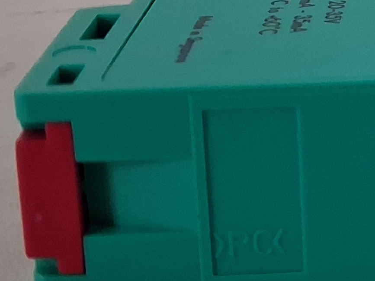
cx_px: 574
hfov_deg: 14.4
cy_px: -41
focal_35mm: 127
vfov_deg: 11.5
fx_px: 1376
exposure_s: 1/30
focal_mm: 4
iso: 500
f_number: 1.8
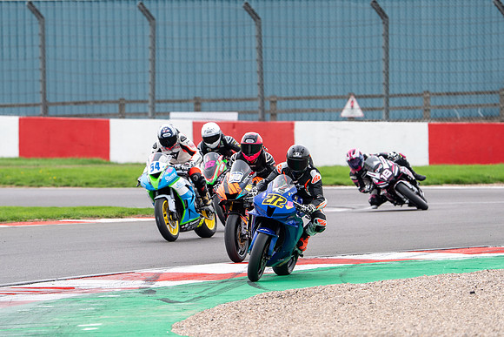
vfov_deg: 2.6
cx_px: 241
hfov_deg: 3.9
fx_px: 7478
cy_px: 156
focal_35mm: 534
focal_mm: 400
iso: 320
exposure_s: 1/500
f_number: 5.6
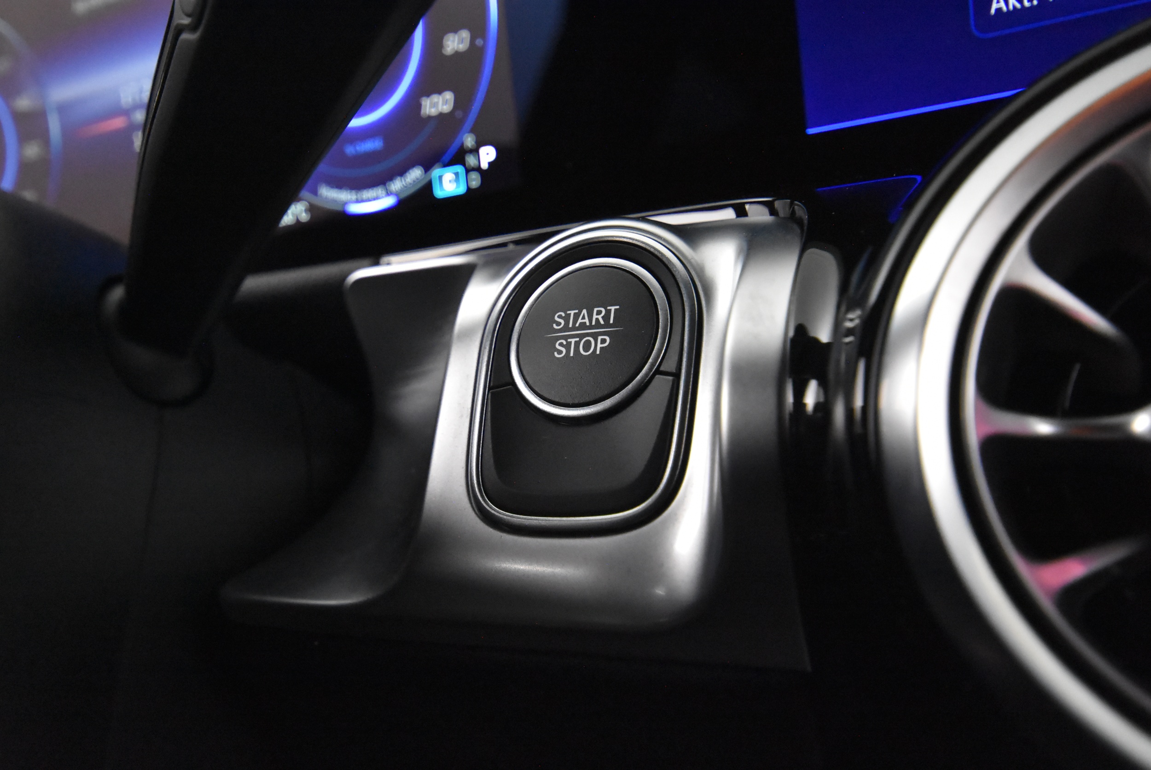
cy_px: 385
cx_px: 576
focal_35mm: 30
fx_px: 960
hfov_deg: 61.9
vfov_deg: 43.7
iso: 7200
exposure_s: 1/60
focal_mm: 20
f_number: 5.6
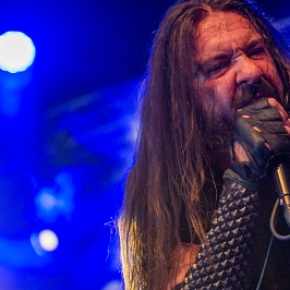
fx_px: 1526
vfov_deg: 10.8
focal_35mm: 161
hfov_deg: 10.7
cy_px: 208
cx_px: 311
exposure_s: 1/100
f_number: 3.2
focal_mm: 70
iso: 640
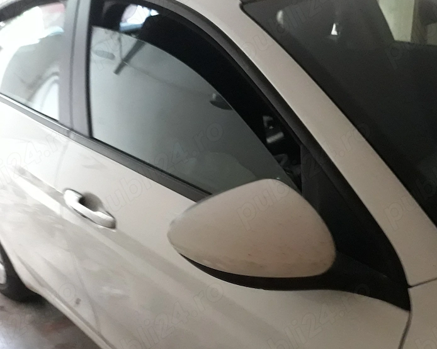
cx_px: 229
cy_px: 184
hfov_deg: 47.9
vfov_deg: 39.1
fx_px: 491
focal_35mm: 38
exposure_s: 1/20
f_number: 1.7
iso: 640
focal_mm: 3.71
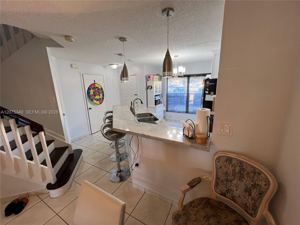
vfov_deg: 89.9
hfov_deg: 106.2
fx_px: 113
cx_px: 150
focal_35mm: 13
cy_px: 112
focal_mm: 1.57
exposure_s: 1/120
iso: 125
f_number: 1.8
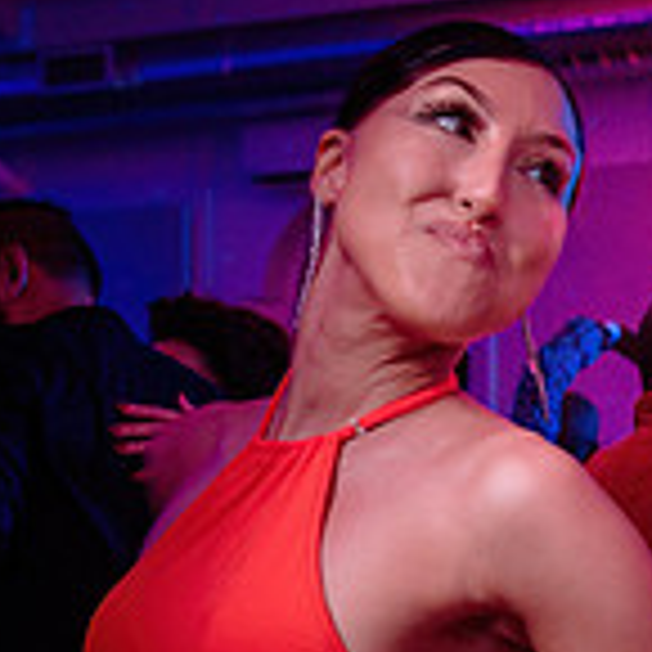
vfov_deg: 15.8
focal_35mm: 109
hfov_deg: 15.4
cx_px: 764
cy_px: 555
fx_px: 2323
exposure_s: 1/60
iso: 800
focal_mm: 32
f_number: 3.5
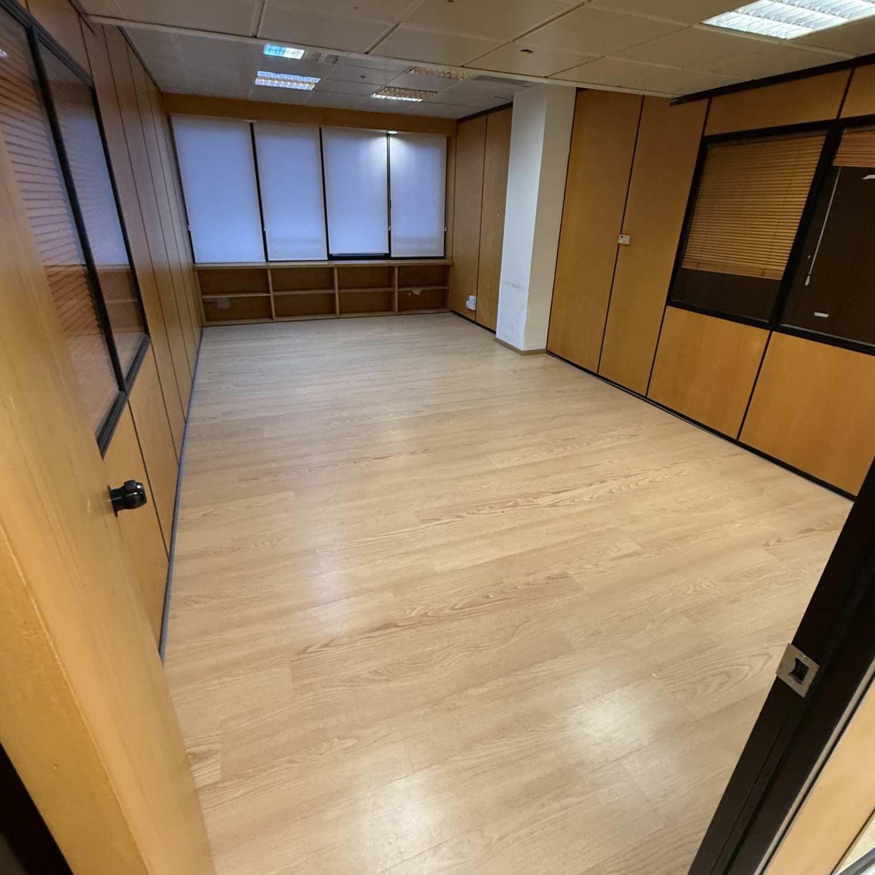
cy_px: 415
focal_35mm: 17
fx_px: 486
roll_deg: -2.2
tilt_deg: -23.7
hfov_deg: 84.0
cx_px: 437
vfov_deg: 83.9
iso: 320
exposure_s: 1/50
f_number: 2.2
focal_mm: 2.22
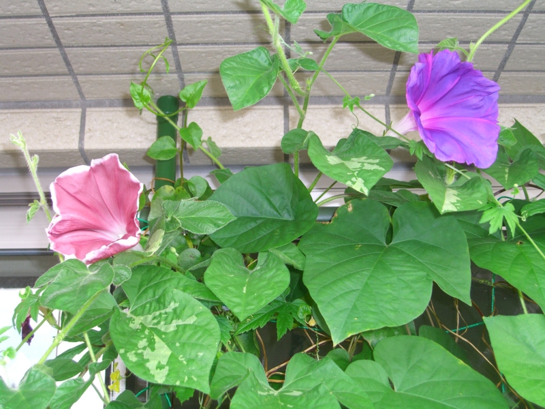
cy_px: 204
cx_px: 272
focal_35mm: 57
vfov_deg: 25.7
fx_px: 897
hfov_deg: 33.8
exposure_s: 1/80
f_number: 3.6
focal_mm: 11.8
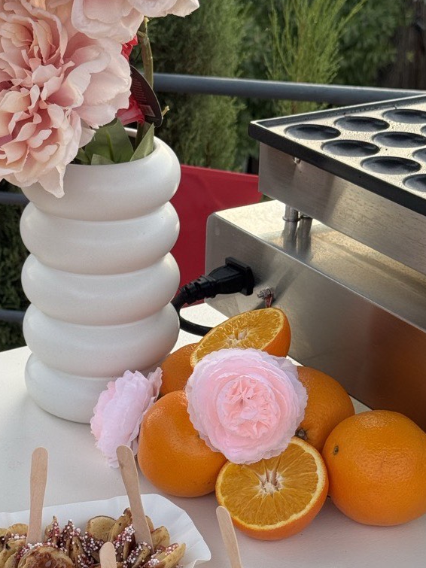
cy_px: 360
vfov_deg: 22.0
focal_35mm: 89
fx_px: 1461
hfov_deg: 16.6
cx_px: 163
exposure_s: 1/204
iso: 64
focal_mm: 6.76
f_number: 1.78
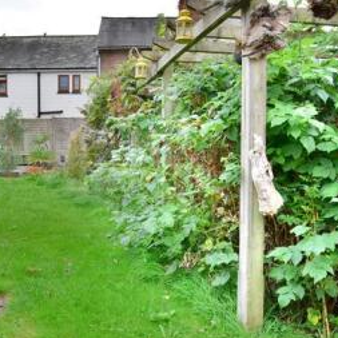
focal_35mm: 33
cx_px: 111
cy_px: 176
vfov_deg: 49.7
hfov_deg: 48.8
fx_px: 365
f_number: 11
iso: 400
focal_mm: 10
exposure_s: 1/100
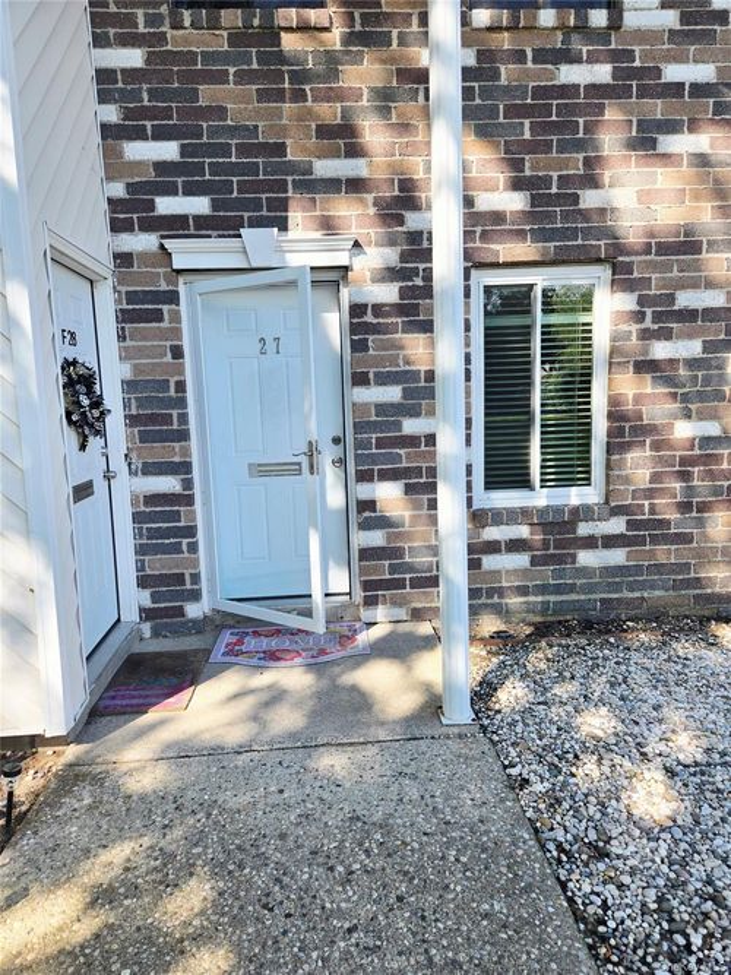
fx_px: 648
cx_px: 366
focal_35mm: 23
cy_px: 488
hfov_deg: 58.9
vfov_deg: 73.9
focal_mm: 5.4
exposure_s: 1/1429
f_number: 1.8
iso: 80
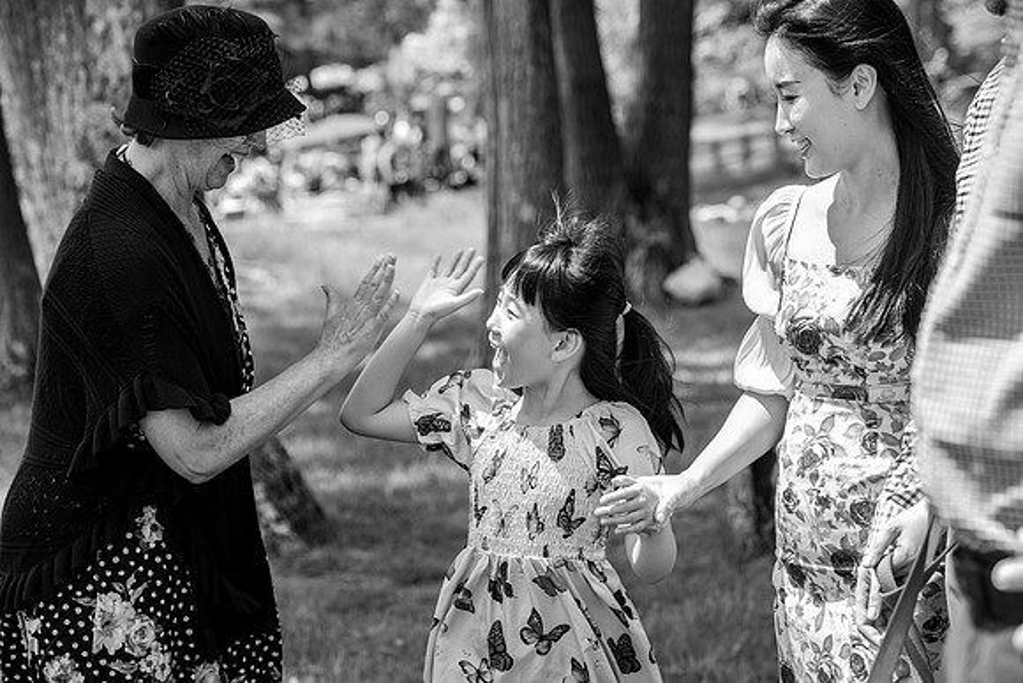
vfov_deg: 14.9
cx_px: 512
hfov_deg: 22.1
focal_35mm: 92
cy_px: 342
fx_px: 2615
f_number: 5
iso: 400
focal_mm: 92
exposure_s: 1/640
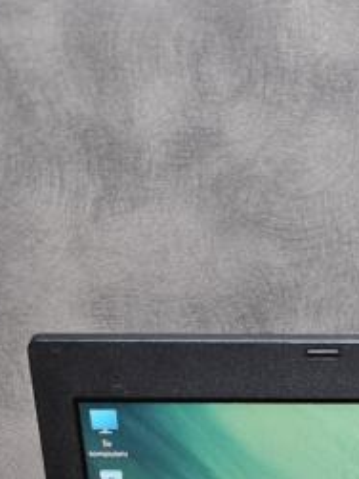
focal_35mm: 94
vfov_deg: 17.9
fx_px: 1301
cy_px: 786
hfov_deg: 14.6
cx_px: 552
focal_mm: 5.4
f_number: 1.8
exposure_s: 1/100
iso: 160
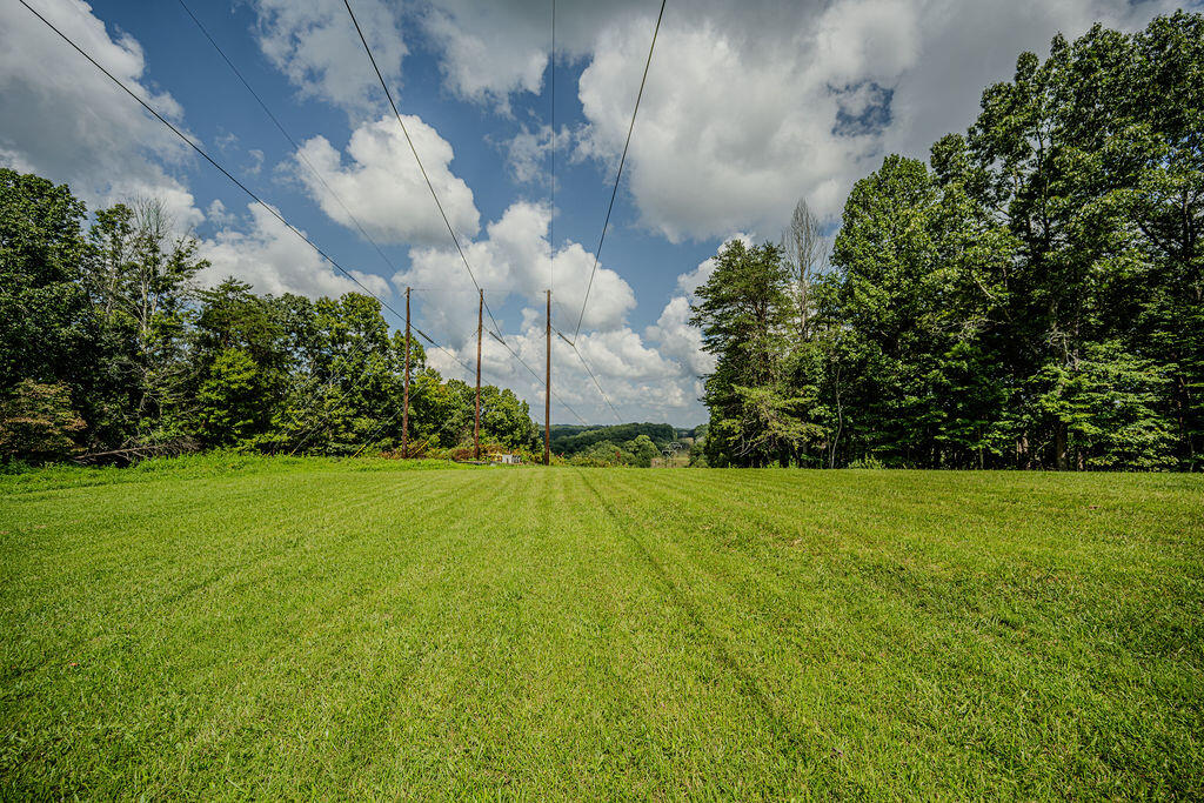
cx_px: 602
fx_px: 468
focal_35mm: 14
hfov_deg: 104.2
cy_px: 402
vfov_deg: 81.2
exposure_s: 1/3200
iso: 160
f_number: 4
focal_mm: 14
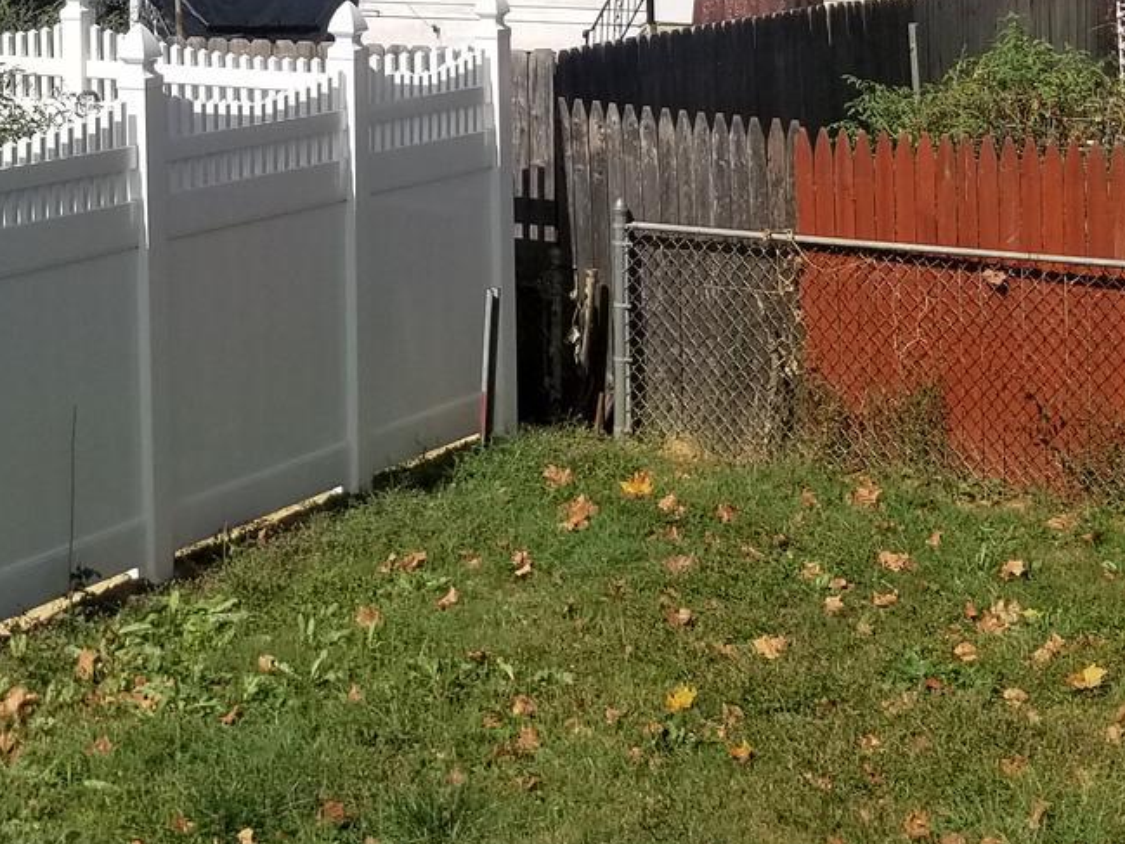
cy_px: -21
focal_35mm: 82
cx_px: 343
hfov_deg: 23.7
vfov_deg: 17.5
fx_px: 2665
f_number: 1.7
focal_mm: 4.25
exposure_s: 1/4144
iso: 50
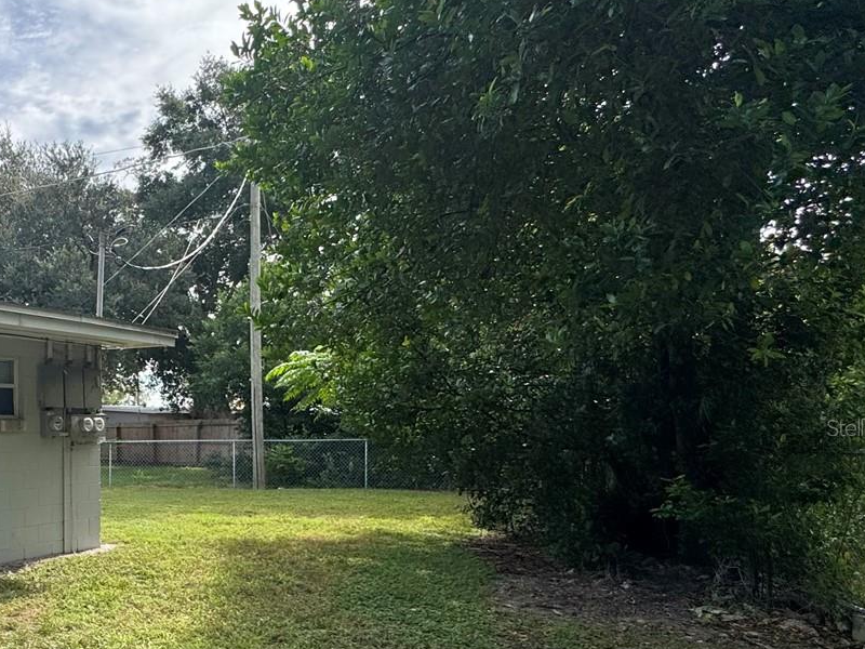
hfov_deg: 54.1
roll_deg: +0.5
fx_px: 700
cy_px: 427
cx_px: 64
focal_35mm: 28
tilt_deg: -0.3
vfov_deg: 49.0
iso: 50
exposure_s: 1/1395
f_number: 2.2
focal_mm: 2.22
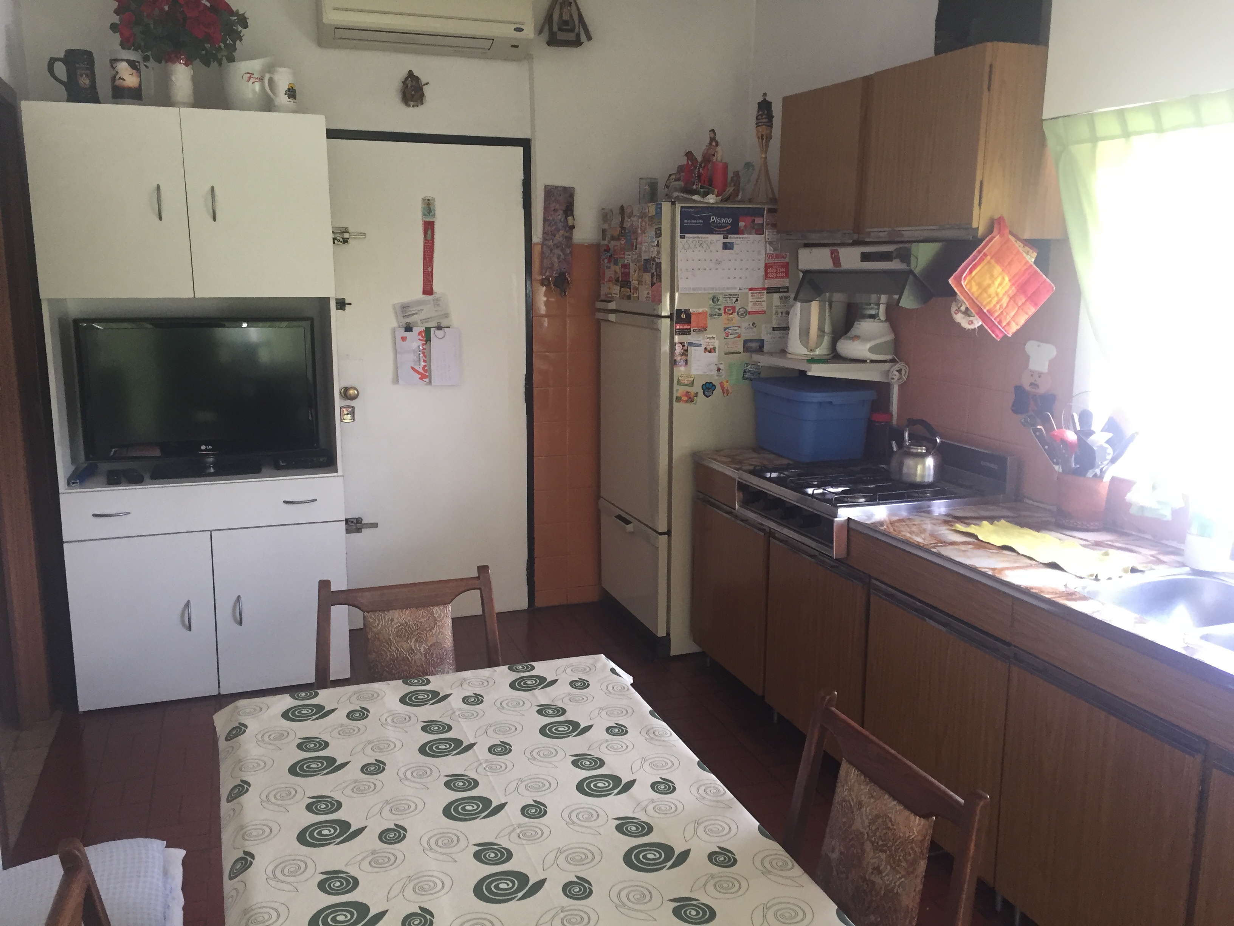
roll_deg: -0.5
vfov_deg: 48.2
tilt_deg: -10.7
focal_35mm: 29
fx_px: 1034
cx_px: 617
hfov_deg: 61.7
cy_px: 463
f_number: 2.2
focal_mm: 4.15
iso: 80
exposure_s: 1/33
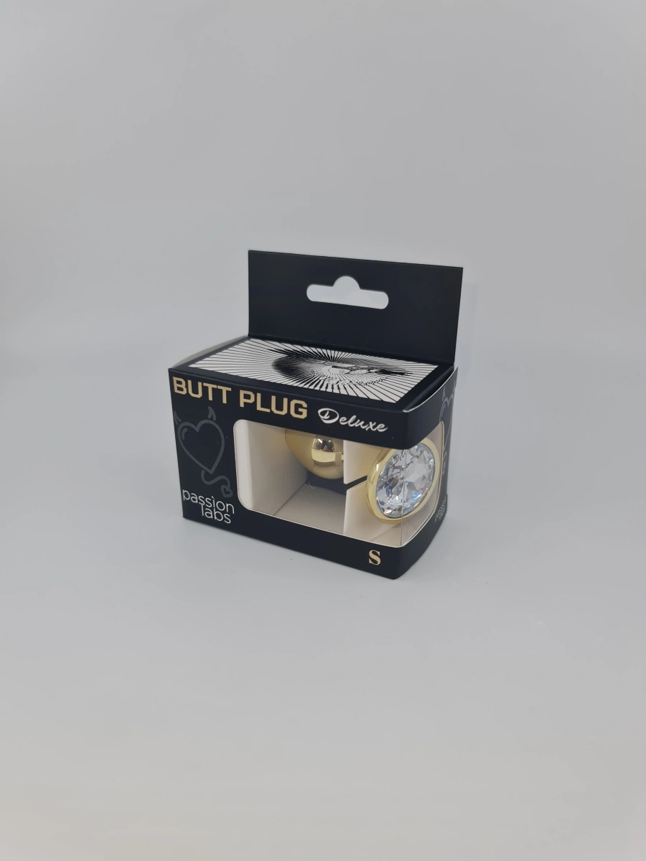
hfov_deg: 54.9
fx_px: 622
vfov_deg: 69.4
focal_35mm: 25
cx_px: 323
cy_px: 430
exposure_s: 1/279
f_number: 1.8
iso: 50
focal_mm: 7
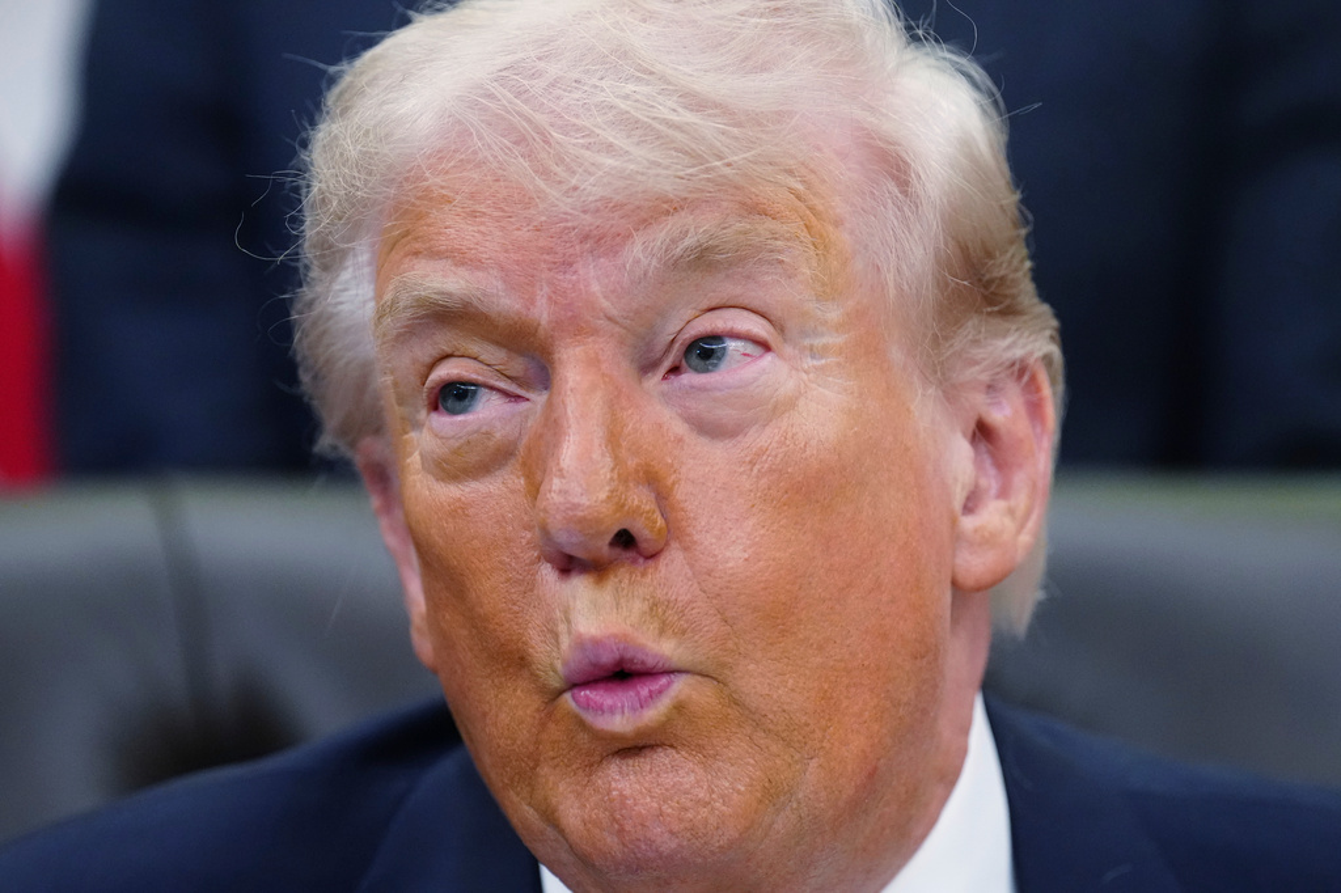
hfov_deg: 8.0
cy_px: 446
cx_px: 670
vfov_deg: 5.4
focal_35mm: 256
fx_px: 9532
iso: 4000
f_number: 3.2
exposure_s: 1/250
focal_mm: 171
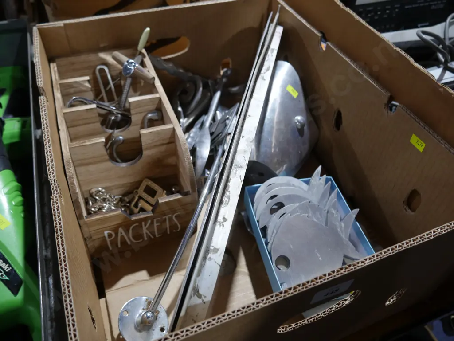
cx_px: 227
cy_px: 170
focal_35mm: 28
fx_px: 367
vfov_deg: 49.8
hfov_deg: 63.4
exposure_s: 1/60
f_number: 3.5
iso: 400
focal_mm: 14
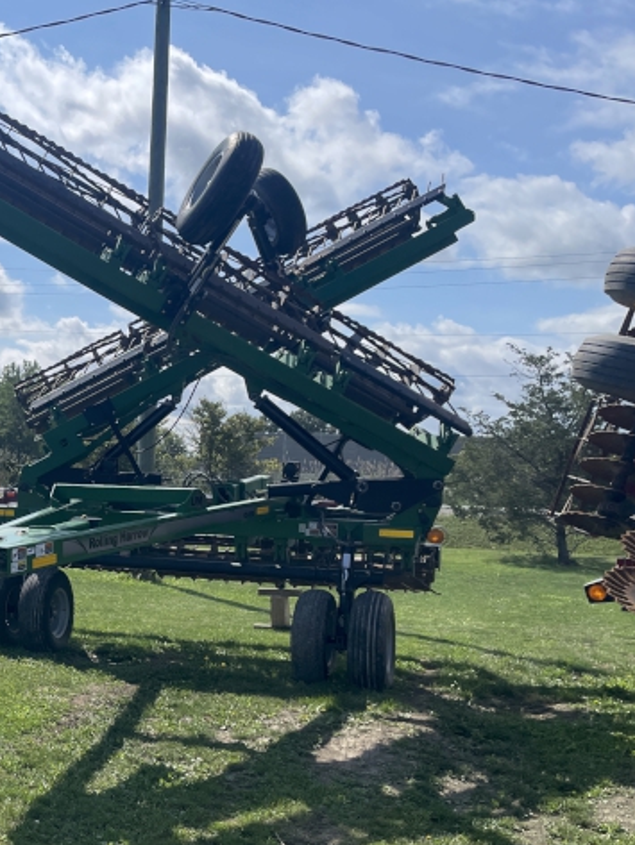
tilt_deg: +0.5
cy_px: 522
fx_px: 1076
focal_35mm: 44
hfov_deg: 30.7
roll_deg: -2.9
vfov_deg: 42.6
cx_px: 7
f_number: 1.6
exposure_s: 1/5814
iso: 32
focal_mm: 4.2
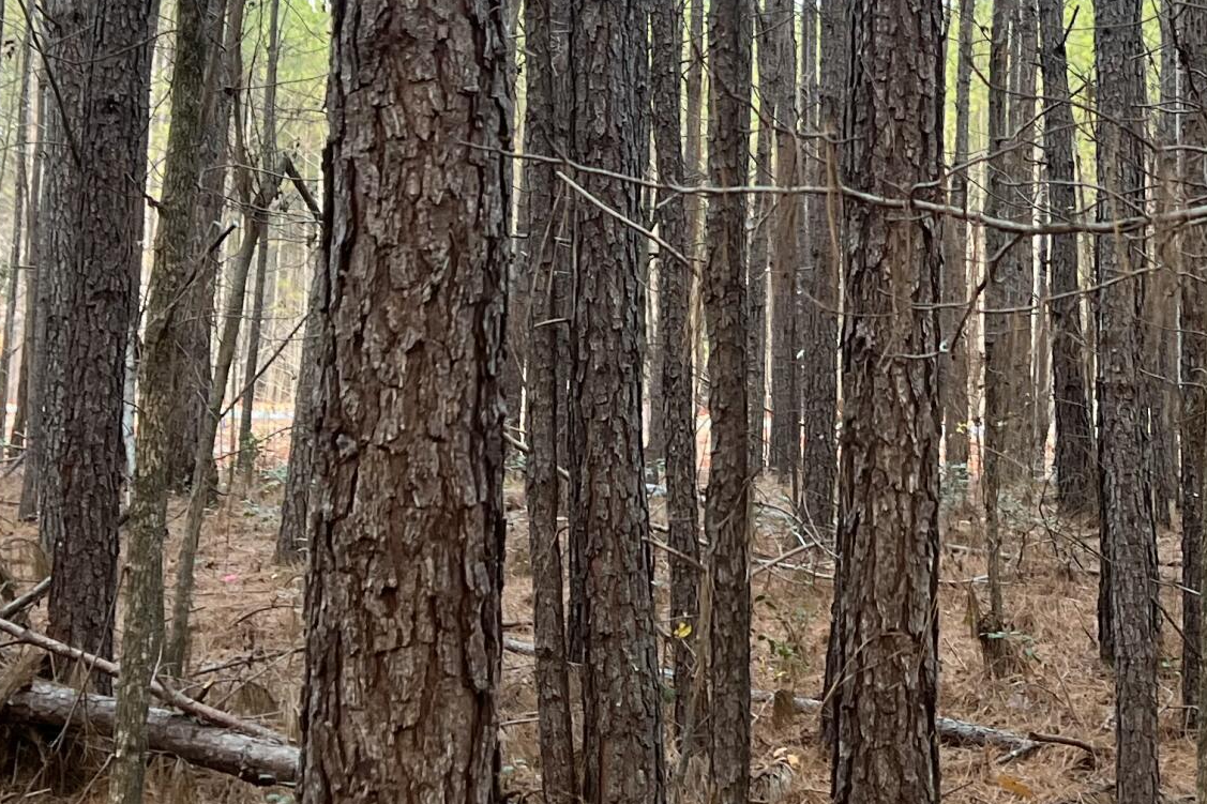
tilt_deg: +10.4
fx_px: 2413
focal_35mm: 72
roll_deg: +0.3
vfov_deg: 18.5
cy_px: 44
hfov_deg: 27.9
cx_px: 787
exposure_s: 1/121
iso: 125
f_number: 1.5
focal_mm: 5.7
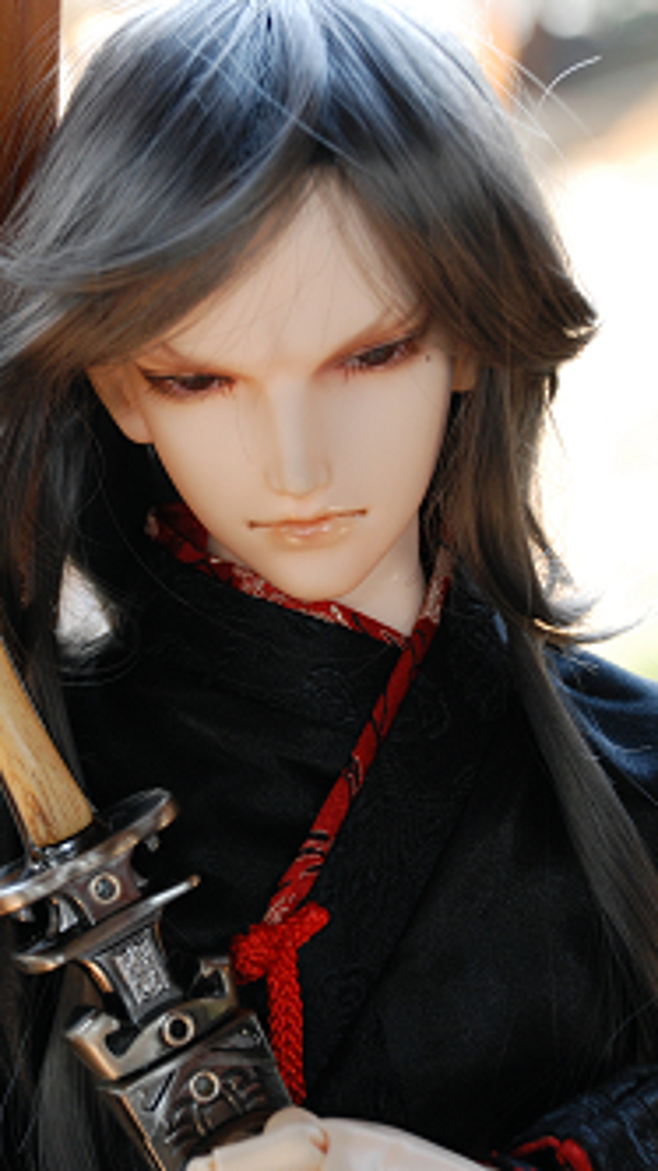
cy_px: 586
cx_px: 130
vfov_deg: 17.4
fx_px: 3820
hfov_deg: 9.8
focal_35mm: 123
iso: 400
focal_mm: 52
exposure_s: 1/50
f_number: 5
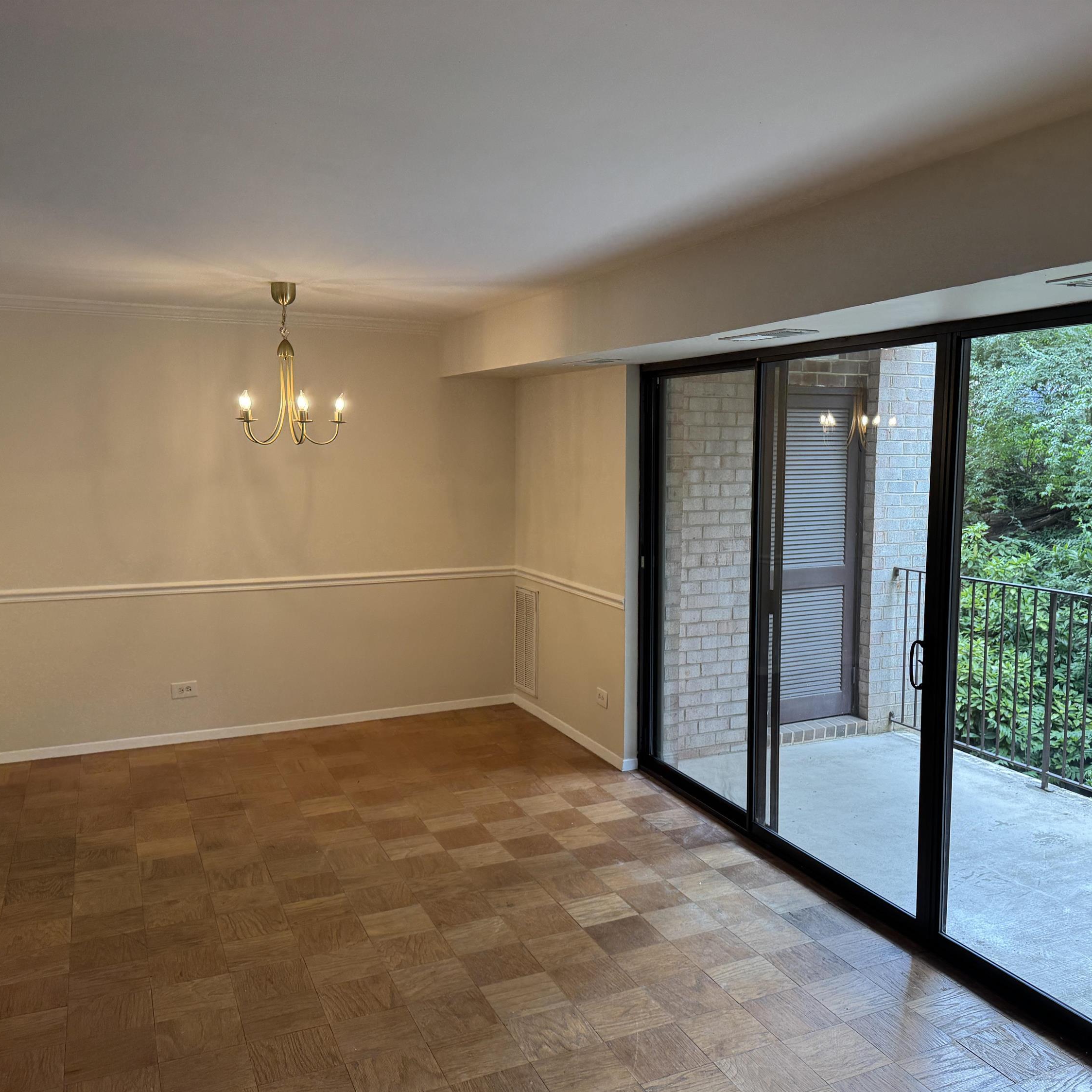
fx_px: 1035
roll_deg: -1.5
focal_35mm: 29
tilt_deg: -6.3
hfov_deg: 55.2
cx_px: 658
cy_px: 558
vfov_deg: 55.6
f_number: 1.78
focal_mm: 6.76
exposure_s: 1/120
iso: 125
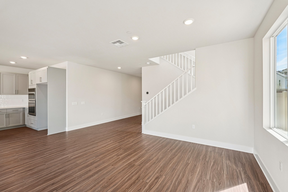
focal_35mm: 16
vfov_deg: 72.0
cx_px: 144
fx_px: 132
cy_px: 96
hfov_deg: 95.0
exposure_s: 1/30
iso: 400
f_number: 8
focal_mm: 16.5
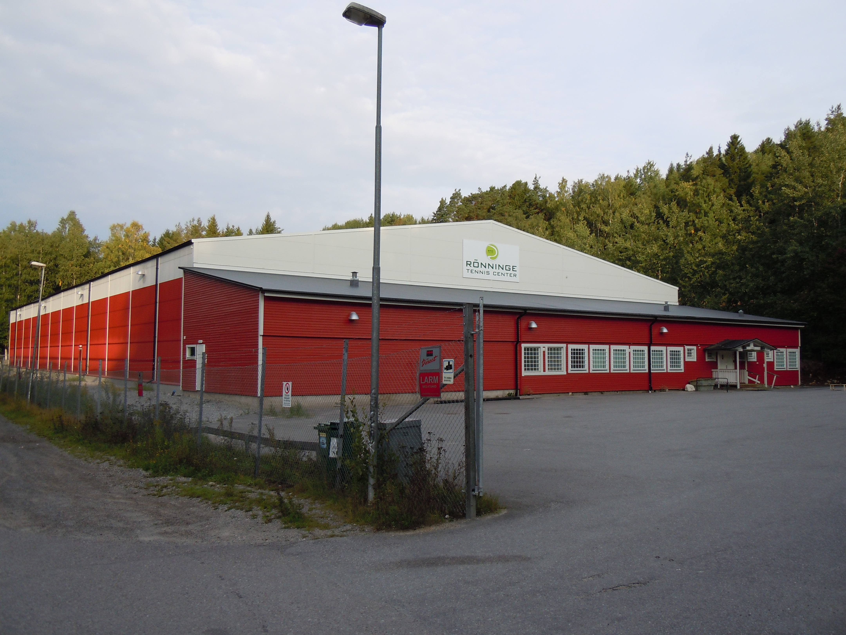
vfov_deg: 46.8
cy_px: 318
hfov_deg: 60.0
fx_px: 733
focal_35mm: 30
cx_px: 423
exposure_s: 1/400
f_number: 3.5
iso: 100
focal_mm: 5.4
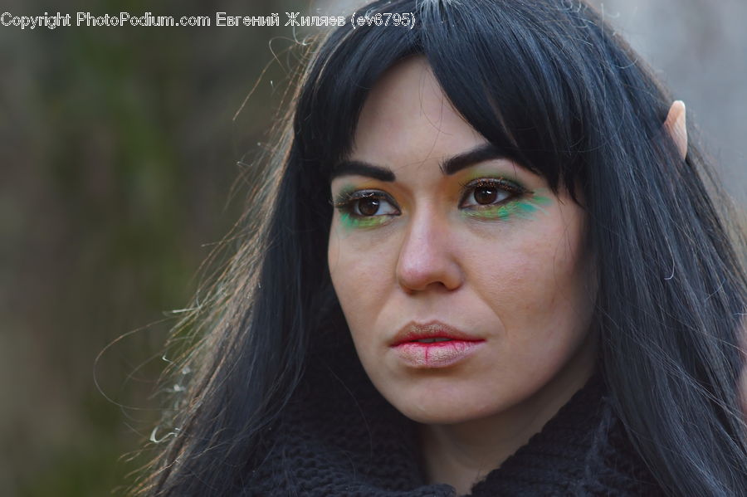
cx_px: 374
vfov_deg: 9.1
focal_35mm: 150
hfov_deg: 13.7
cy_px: 248
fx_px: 3111
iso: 250
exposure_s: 1/160
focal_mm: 100
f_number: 4
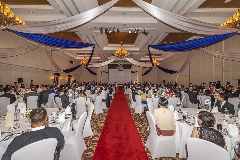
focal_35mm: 14
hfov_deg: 104.3
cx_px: 120
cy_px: 80
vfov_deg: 81.1
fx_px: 93
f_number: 8
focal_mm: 14
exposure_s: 1/250
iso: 640
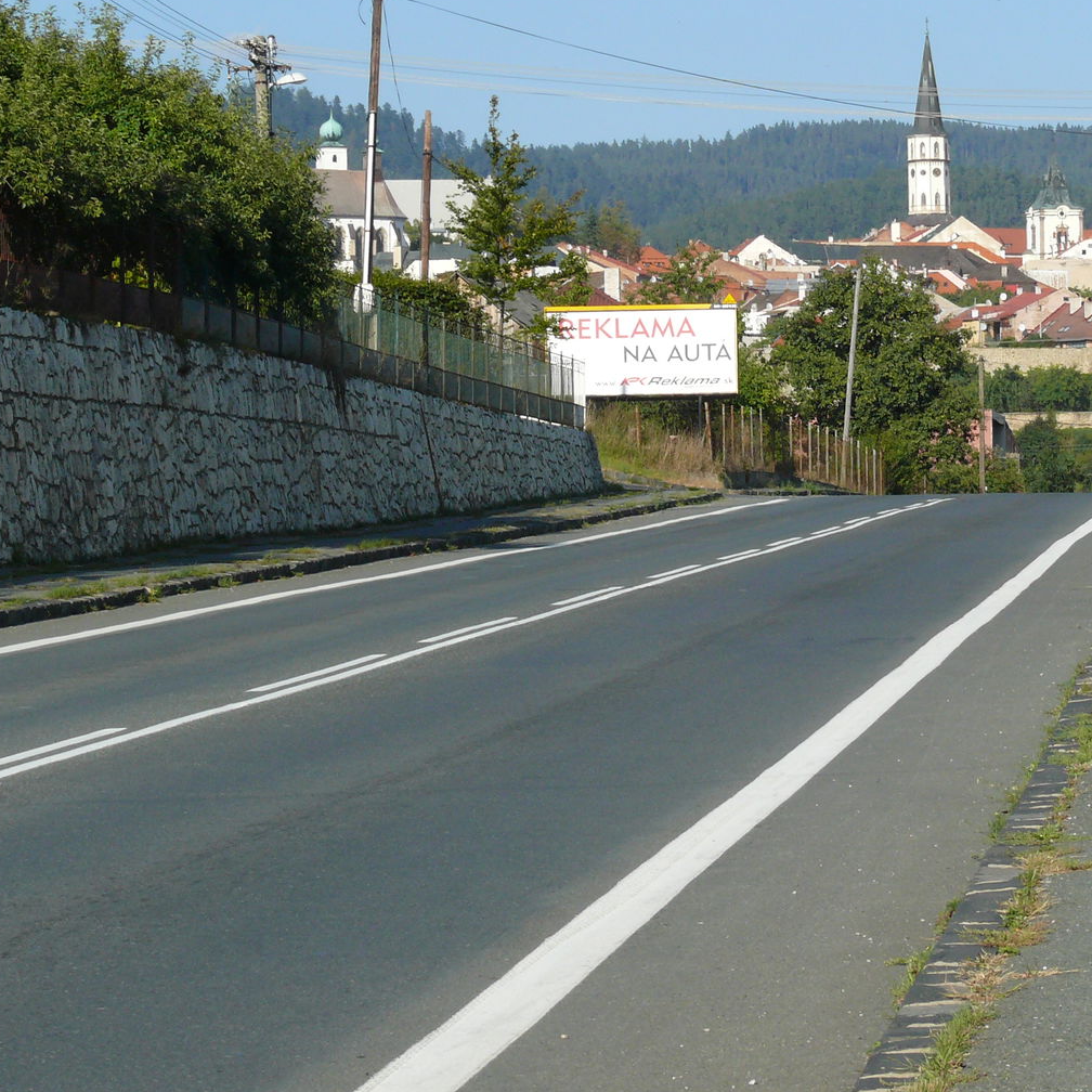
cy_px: 313
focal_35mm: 170
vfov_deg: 10.3
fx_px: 6067
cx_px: 867
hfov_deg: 10.3
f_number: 6.3
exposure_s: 1/400
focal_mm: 21.3
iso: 100
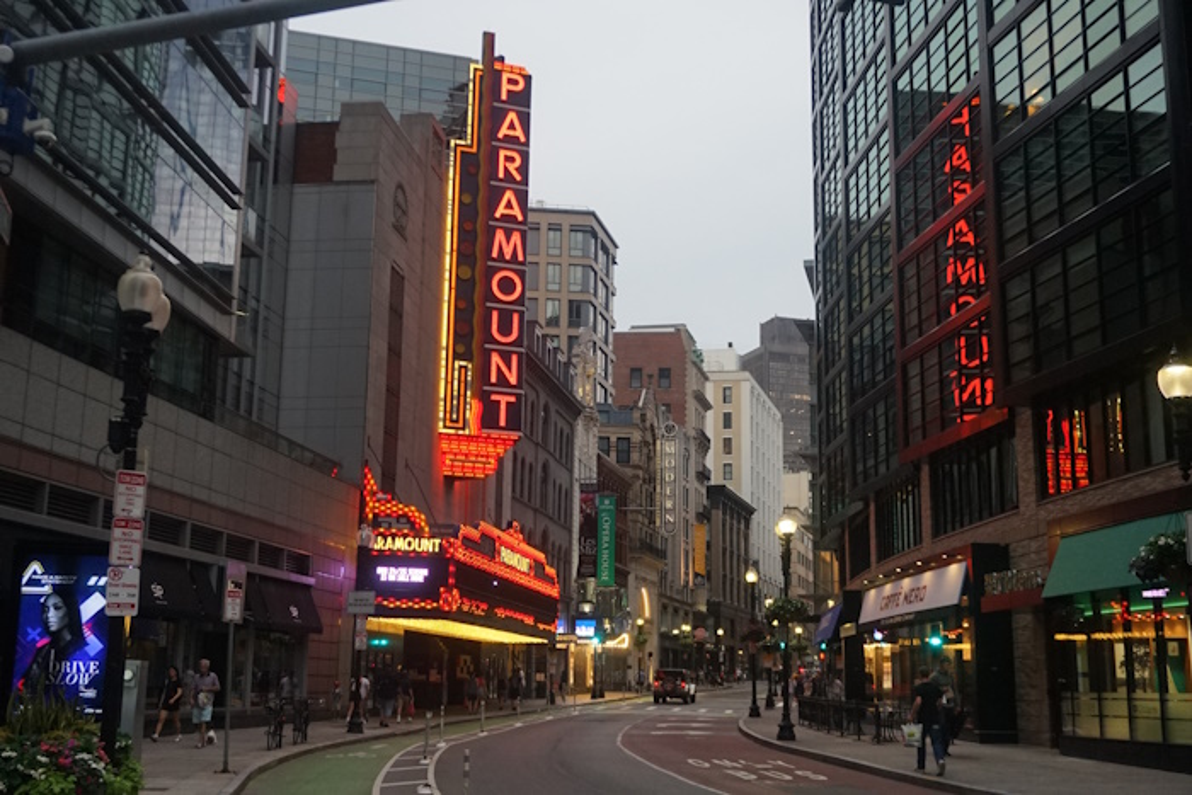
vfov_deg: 33.4
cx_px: 596
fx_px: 1325
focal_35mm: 40
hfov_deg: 48.4
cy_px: 398
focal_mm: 27
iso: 1000
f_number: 4.5
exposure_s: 1/160
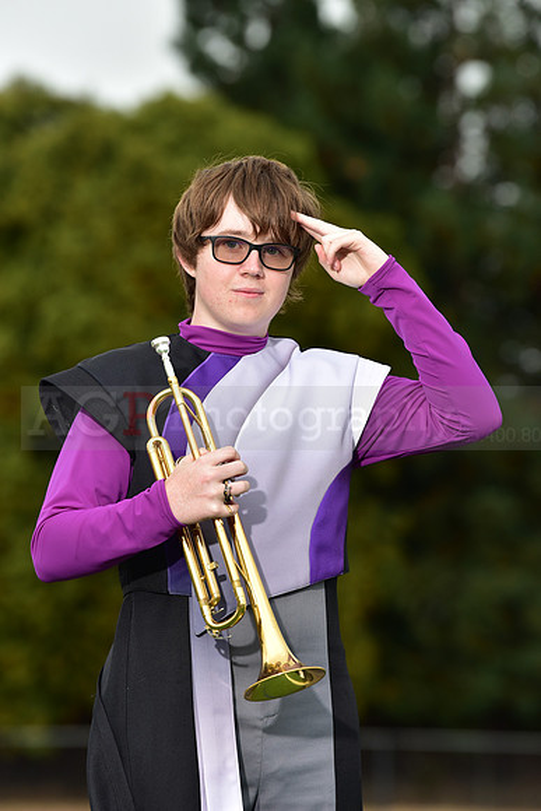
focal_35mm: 200
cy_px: 406
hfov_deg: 6.9
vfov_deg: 10.3
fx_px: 4505
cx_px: 270
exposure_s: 1/200
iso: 500
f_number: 5
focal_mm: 200
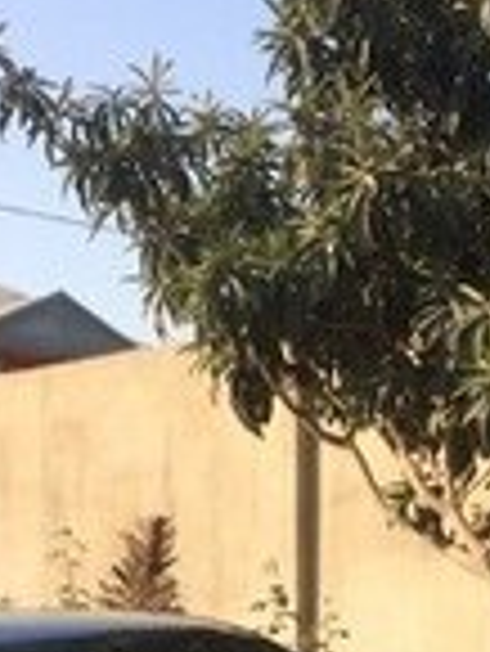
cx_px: 225
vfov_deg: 18.3
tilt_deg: -13.0
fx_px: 1866
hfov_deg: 15.0
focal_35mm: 99
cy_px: 868
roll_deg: +2.2
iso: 32
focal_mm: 4.15
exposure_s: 1/855
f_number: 2.2
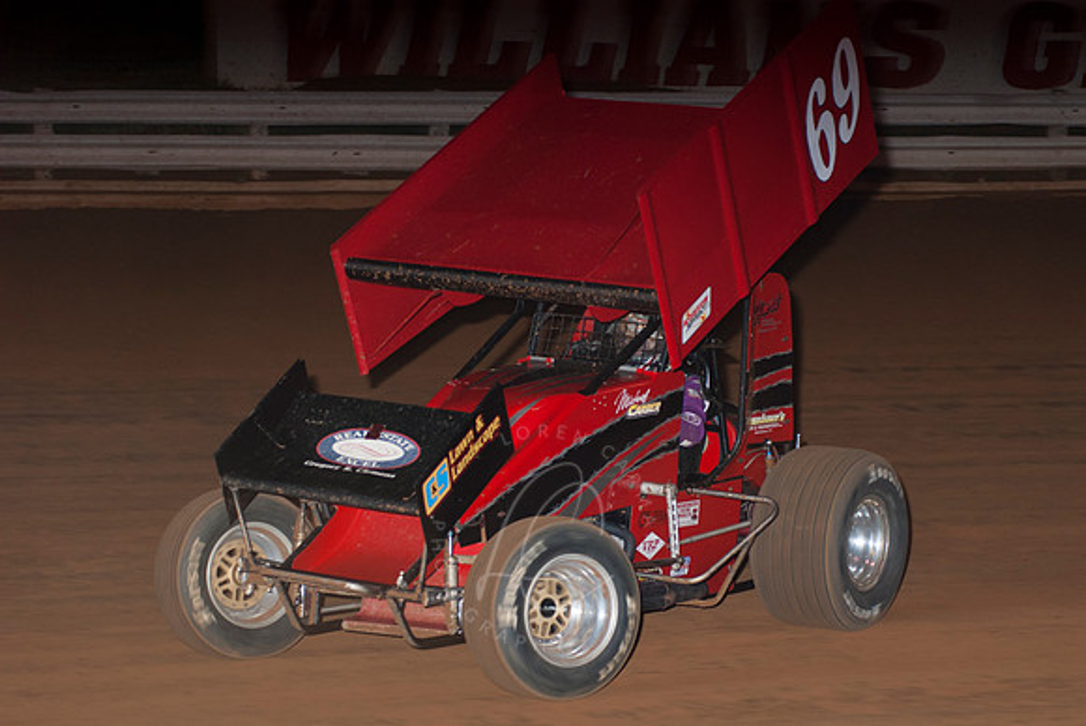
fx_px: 3624
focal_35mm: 120
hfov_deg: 17.0
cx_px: 543
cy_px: 363
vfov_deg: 11.4
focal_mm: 80
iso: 200
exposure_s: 1/400
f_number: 4
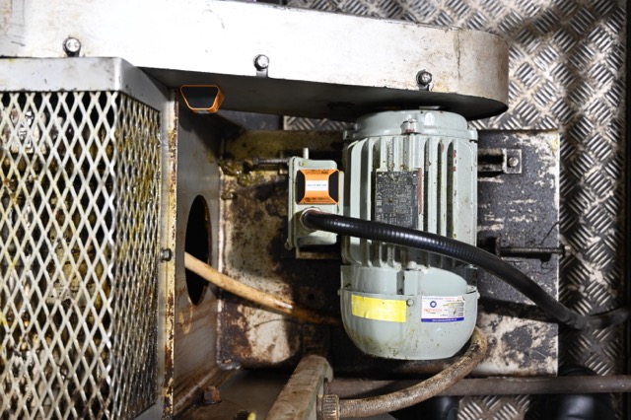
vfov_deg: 34.2
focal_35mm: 39
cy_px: 210
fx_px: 683
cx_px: 316
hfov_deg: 49.6
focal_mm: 39
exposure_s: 1/40
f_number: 4
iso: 640
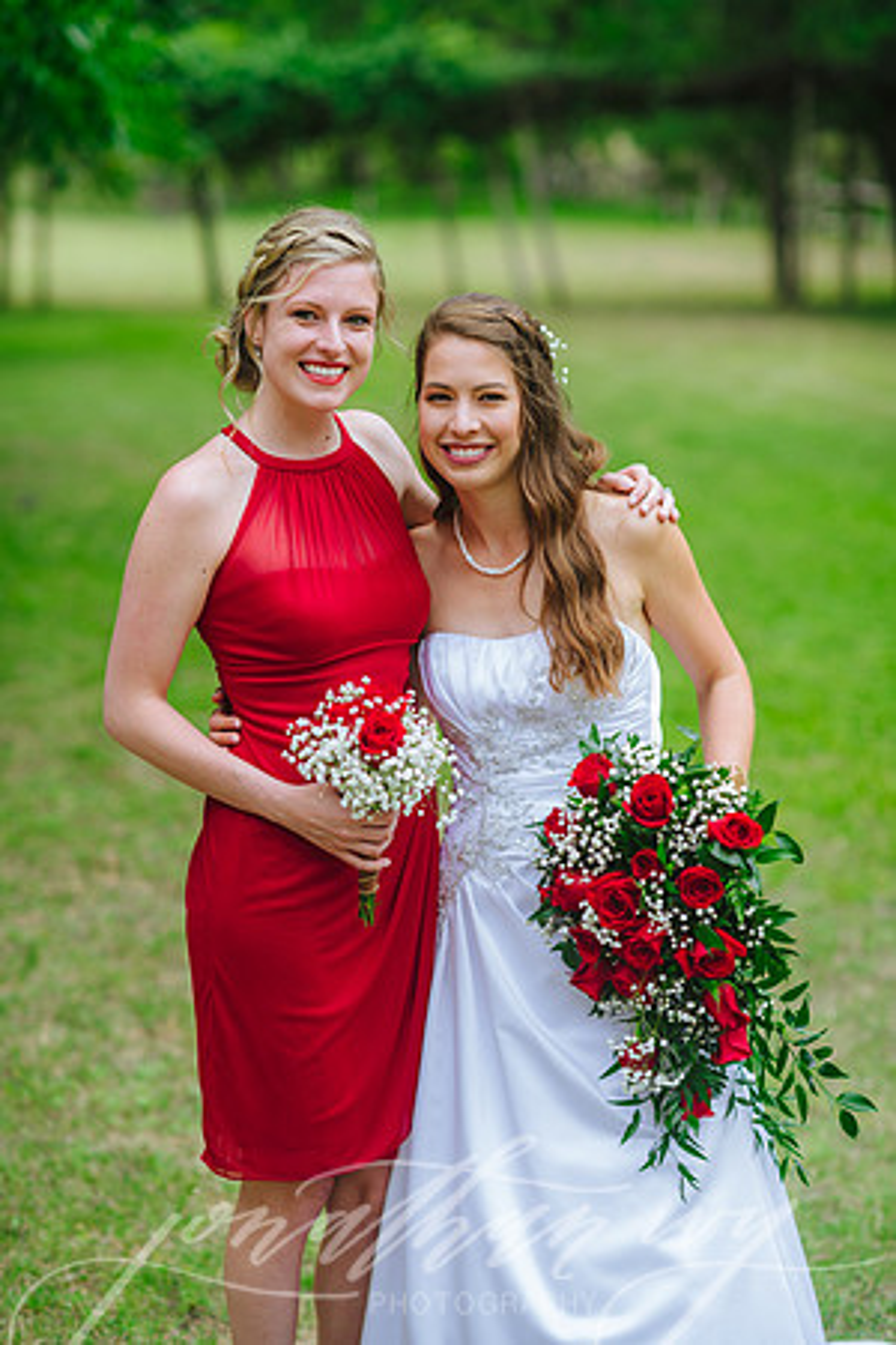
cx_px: 448
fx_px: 3173
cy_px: 672
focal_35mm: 85
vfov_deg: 23.9
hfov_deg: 16.1
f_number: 2.2
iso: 50
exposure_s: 1/250
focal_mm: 85
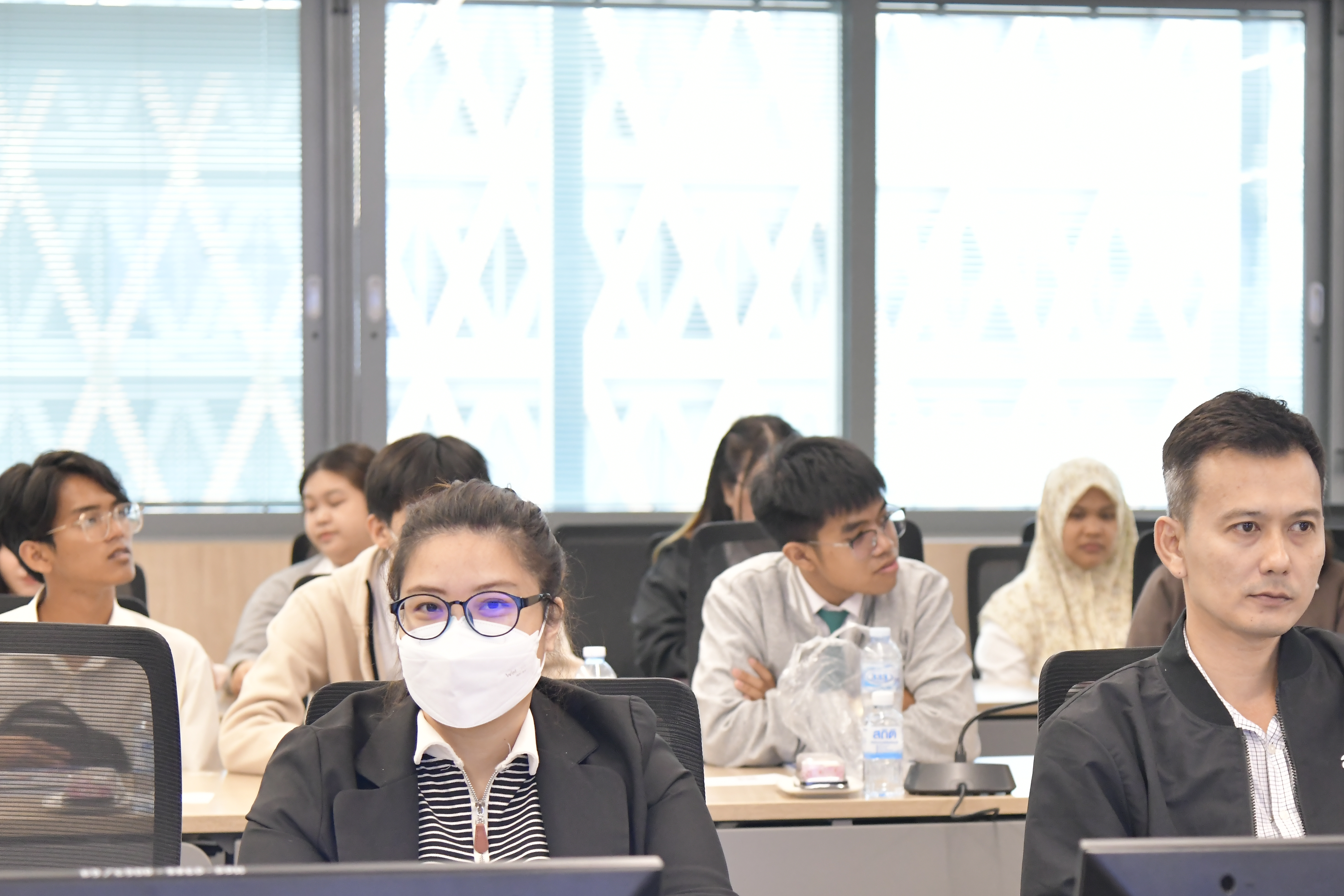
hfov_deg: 22.3
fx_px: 3397
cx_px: 857
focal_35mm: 91
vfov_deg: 15.0
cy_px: 560
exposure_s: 1/125
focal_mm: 65
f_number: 4.5
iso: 3200
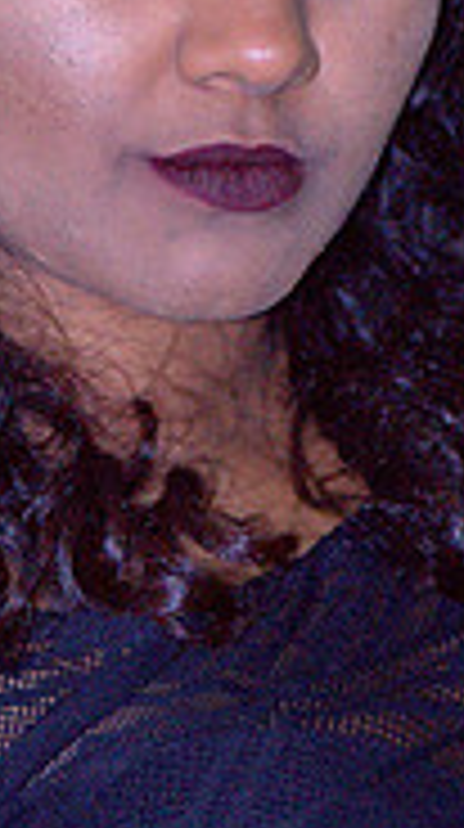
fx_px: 8452
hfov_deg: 3.1
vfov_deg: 5.6
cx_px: 187
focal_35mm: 385
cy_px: 104
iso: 800
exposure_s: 1/50
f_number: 2.8
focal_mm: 100
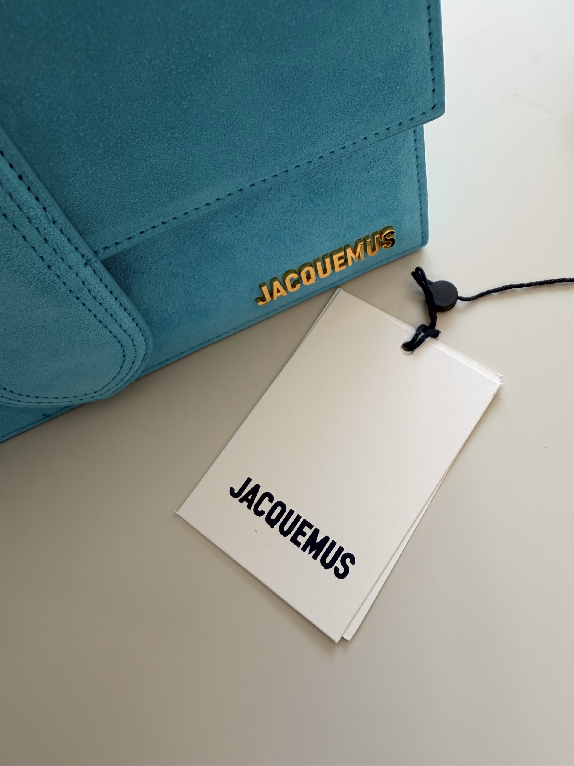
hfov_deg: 56.8
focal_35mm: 24
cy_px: 383
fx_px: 531
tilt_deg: -69.9
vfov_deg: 71.6
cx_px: 287
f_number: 2.2
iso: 80
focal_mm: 2.22
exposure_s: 1/121
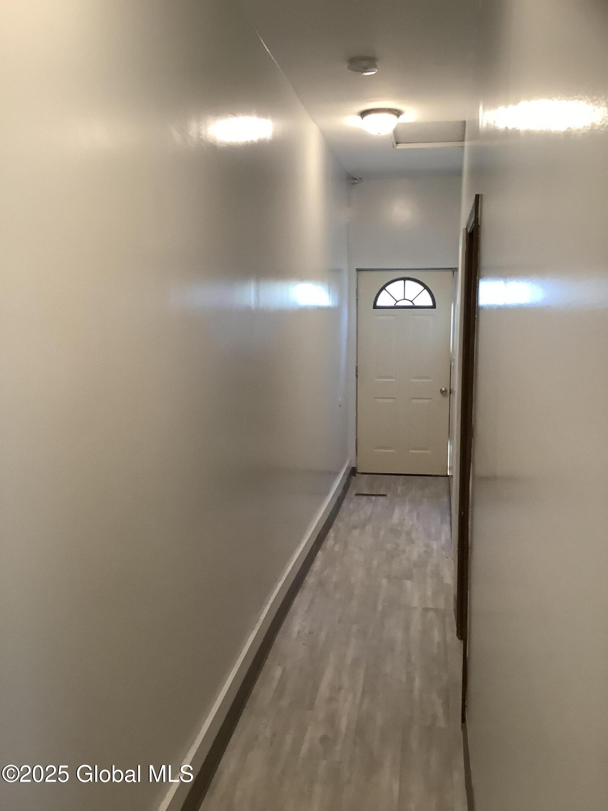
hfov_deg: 45.4
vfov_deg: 58.4
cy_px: 406
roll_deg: -0.4
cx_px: 304
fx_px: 726
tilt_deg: -9.0
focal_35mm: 31
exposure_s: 1/60
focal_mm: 3.3
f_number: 2.4
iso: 200
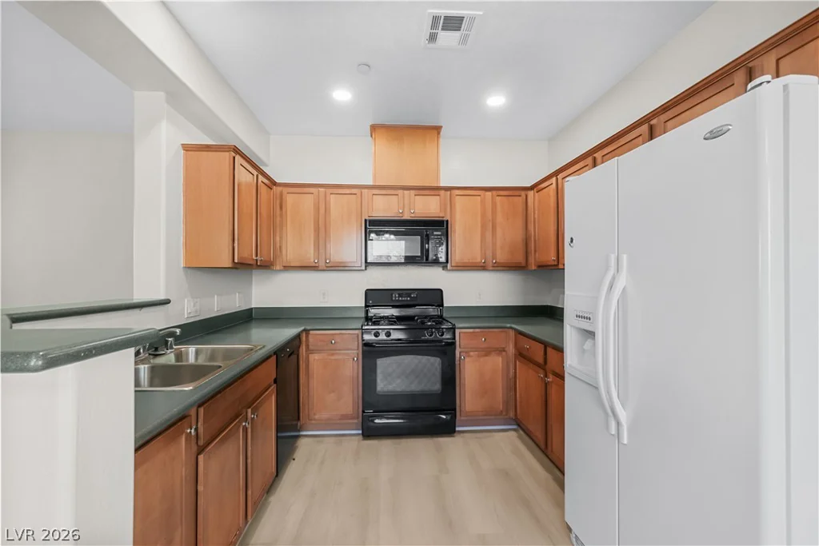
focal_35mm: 15
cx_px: 410
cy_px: 273
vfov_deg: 77.3
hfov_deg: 100.4
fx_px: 341
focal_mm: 10
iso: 400
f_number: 8
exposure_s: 1/5
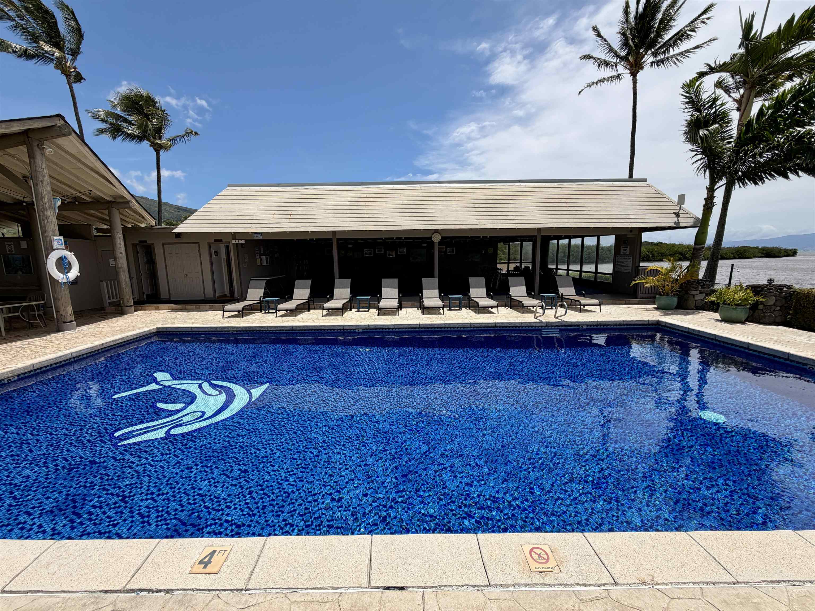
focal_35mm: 14
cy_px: 306
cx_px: 408
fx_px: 330
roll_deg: +1.2
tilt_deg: -8.8
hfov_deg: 102.1
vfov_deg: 85.7
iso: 20
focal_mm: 2.22
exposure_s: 1/1189
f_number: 2.2
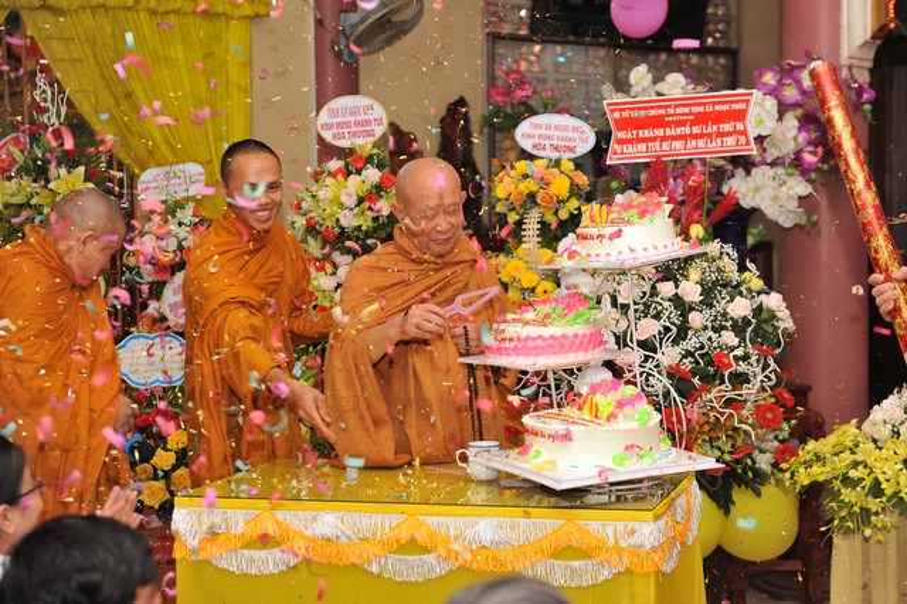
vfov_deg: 19.4
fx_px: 1763
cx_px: 454
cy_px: 302
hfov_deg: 28.9
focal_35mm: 70
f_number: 3.5
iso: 640
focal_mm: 70
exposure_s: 1/80
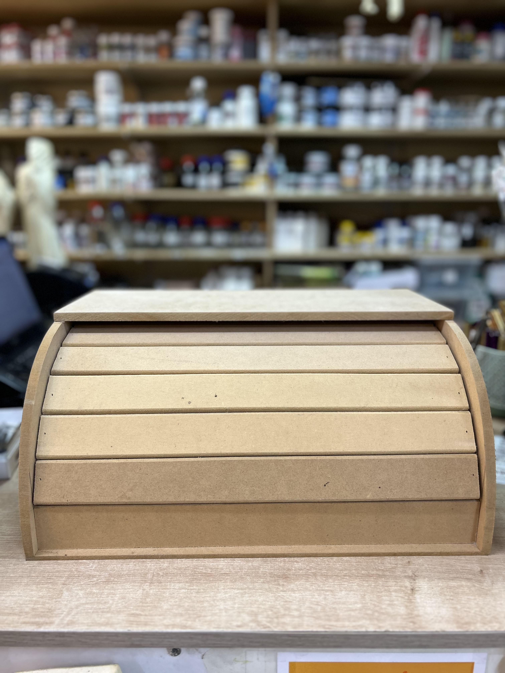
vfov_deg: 67.3
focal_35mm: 26
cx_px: 252
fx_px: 506
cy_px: 336
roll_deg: -0.4
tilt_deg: -15.4
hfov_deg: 53.1
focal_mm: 5.7
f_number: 1.5
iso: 64
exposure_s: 1/50
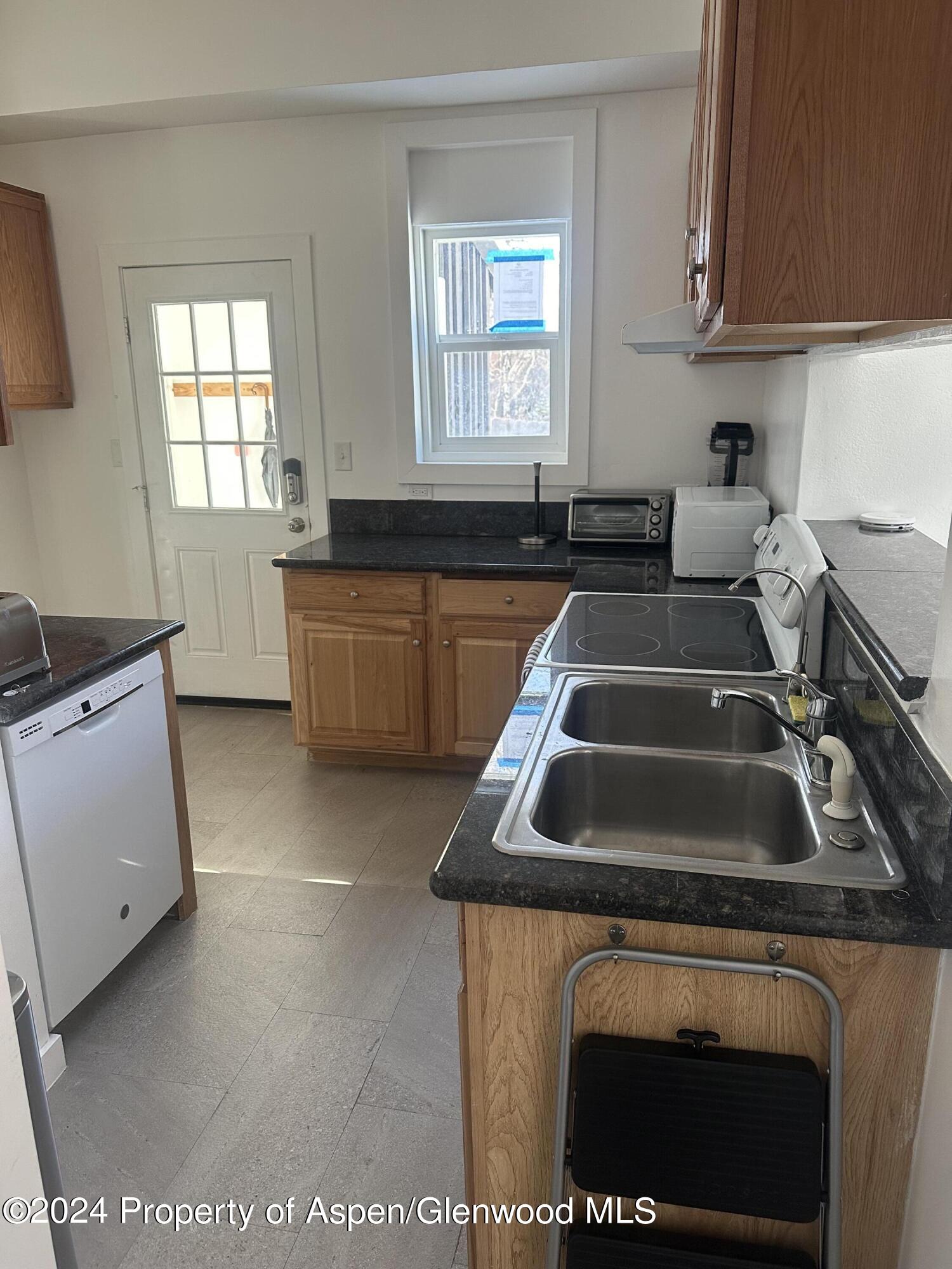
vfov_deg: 71.6
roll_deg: +0.7
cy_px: 634
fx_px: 880
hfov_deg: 56.8
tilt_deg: -15.5
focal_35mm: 24
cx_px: 476
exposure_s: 1/73
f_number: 1.78
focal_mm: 6.86
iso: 250
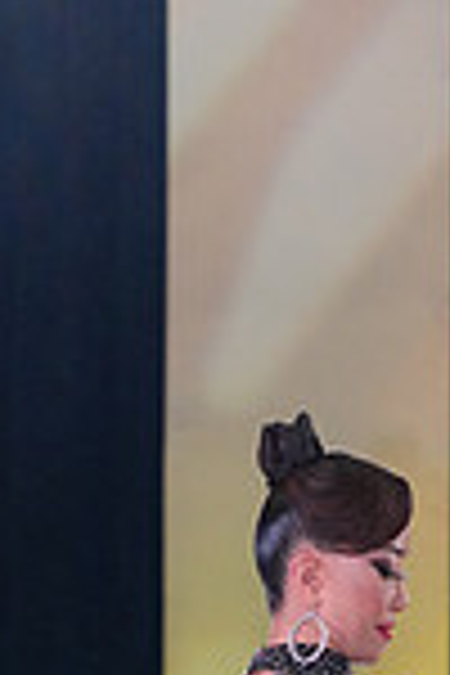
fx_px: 6543
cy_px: 945
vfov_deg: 5.9
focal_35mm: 349
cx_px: 862
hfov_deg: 3.9
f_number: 5
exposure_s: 1/250
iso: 2500
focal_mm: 90
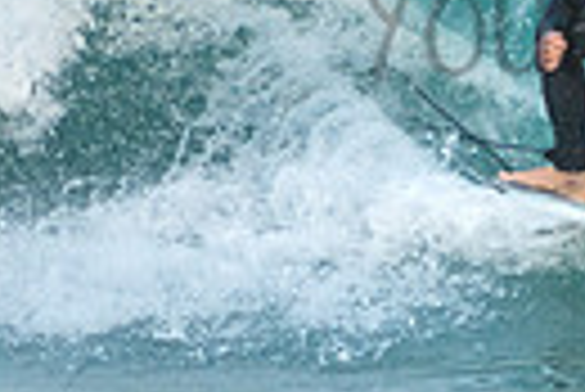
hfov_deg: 1.0
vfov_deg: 0.6
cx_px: 814
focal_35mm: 2143
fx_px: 34862
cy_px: -29
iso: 400
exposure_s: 1/800
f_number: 5.6
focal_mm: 320
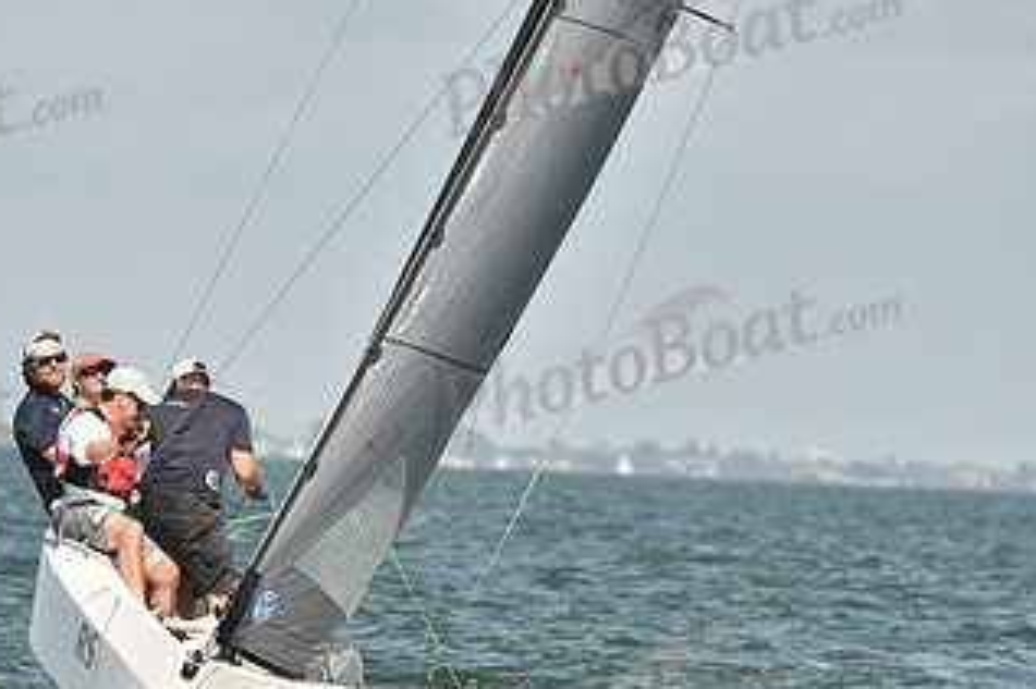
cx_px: 275
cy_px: 570
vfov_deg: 1.9
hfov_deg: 2.8
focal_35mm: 732
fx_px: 21053
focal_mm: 400
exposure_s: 1/1250
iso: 400
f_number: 8
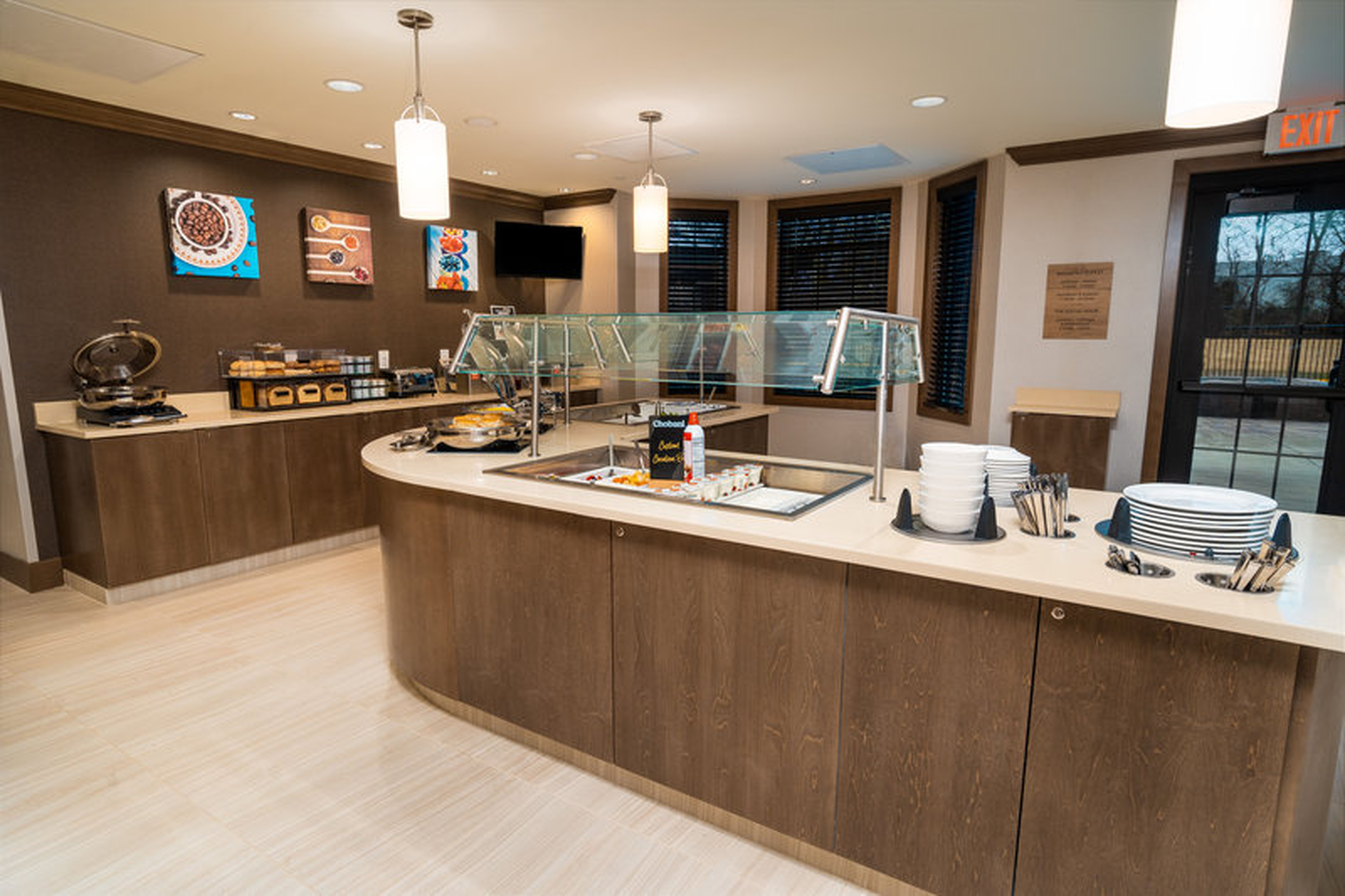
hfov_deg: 86.9
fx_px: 710
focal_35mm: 19
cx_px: 672
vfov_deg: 64.5
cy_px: 448
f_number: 8
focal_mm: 19
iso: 400
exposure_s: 1/200
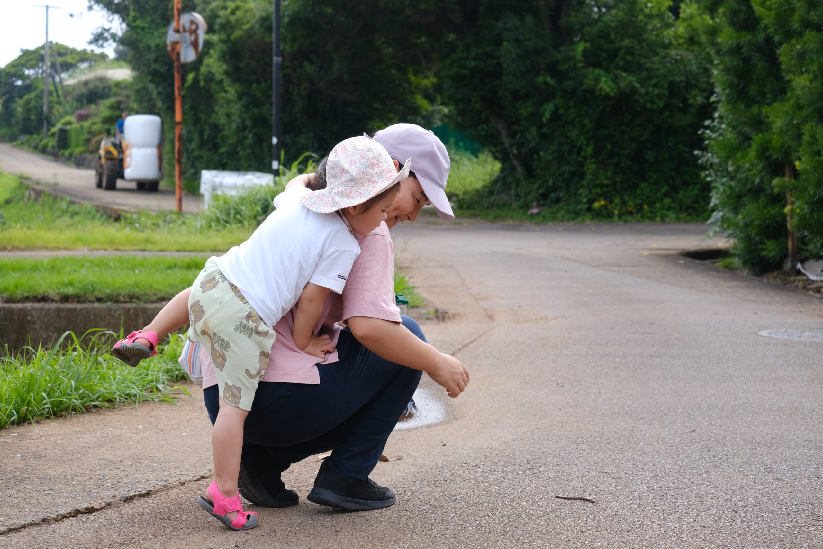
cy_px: 274
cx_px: 412
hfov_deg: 27.0
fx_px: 1715
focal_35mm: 75
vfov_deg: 18.2
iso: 160
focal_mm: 50
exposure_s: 1/250
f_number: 5.6
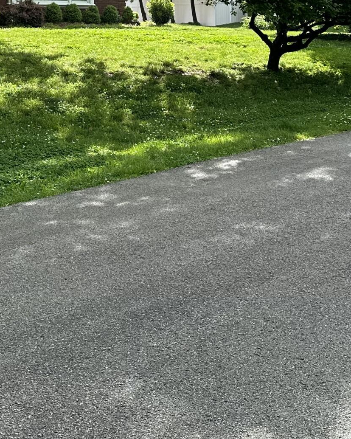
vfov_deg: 26.0
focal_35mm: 68
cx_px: 120
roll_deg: -0.3
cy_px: -34
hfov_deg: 22.4
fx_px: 883
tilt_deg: +3.6
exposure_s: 1/1131
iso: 80
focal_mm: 6.86
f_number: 1.78
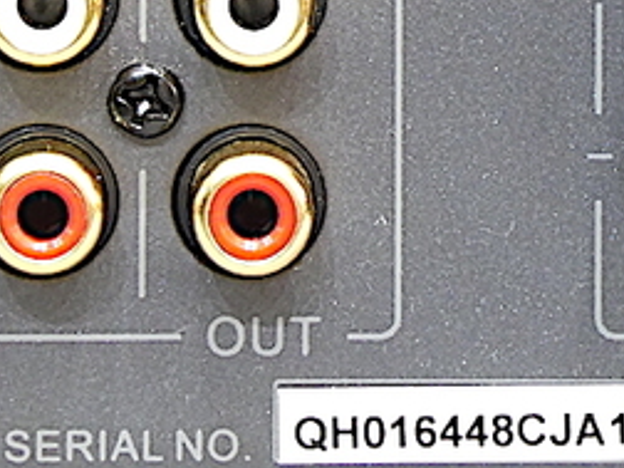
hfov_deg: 3.4
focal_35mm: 575
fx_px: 10365
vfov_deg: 2.6
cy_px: -121
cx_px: 329
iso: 200
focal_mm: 27.1
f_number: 5.4
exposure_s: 1/3.2
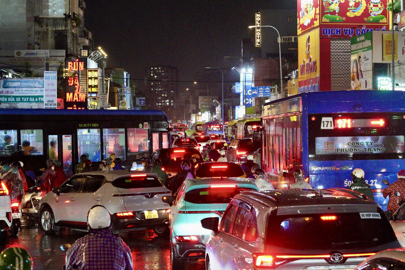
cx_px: 202
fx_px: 844
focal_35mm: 75
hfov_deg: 27.0
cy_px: 135
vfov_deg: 18.2
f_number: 4
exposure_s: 1/200
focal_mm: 50
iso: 10000
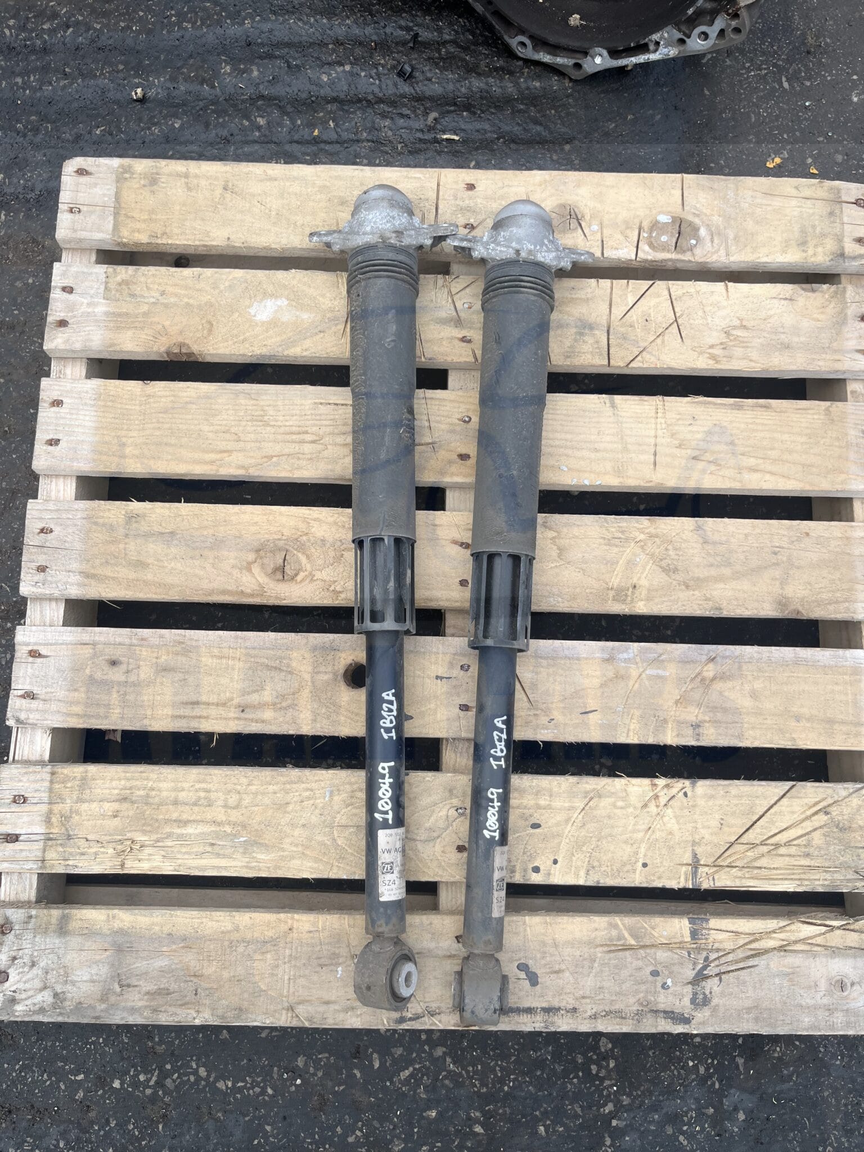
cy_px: 576
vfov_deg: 67.3
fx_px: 865
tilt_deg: -77.6
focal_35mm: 26
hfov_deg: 53.1
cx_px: 432
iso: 50
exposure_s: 1/1238
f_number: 1.6
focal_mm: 5.1
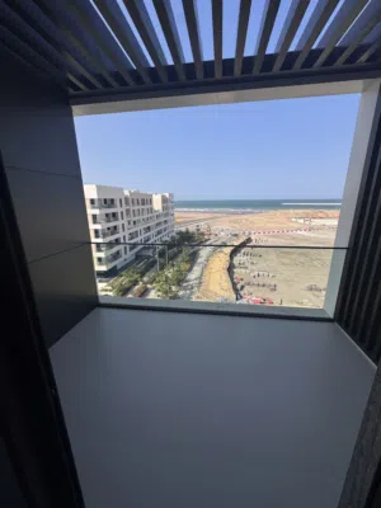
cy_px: 254
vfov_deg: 102.1
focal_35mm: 14
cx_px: 190
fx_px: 205
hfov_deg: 85.7
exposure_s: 1/3390
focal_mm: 2.22
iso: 50
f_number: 2.2
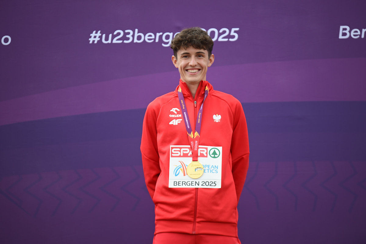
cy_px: 122
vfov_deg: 3.4
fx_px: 4066
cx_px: 183
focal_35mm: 400
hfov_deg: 5.2
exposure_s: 1/1600
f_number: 2.8
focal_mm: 400
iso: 320
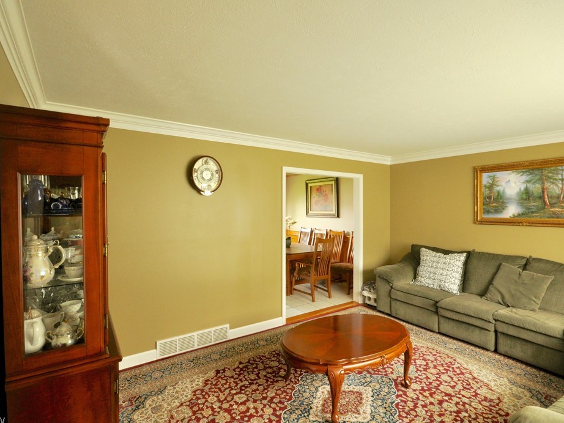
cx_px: 276
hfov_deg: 91.0
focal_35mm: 17
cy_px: 209
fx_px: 277
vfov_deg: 74.7
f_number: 8
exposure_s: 1/20
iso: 800
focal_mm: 10
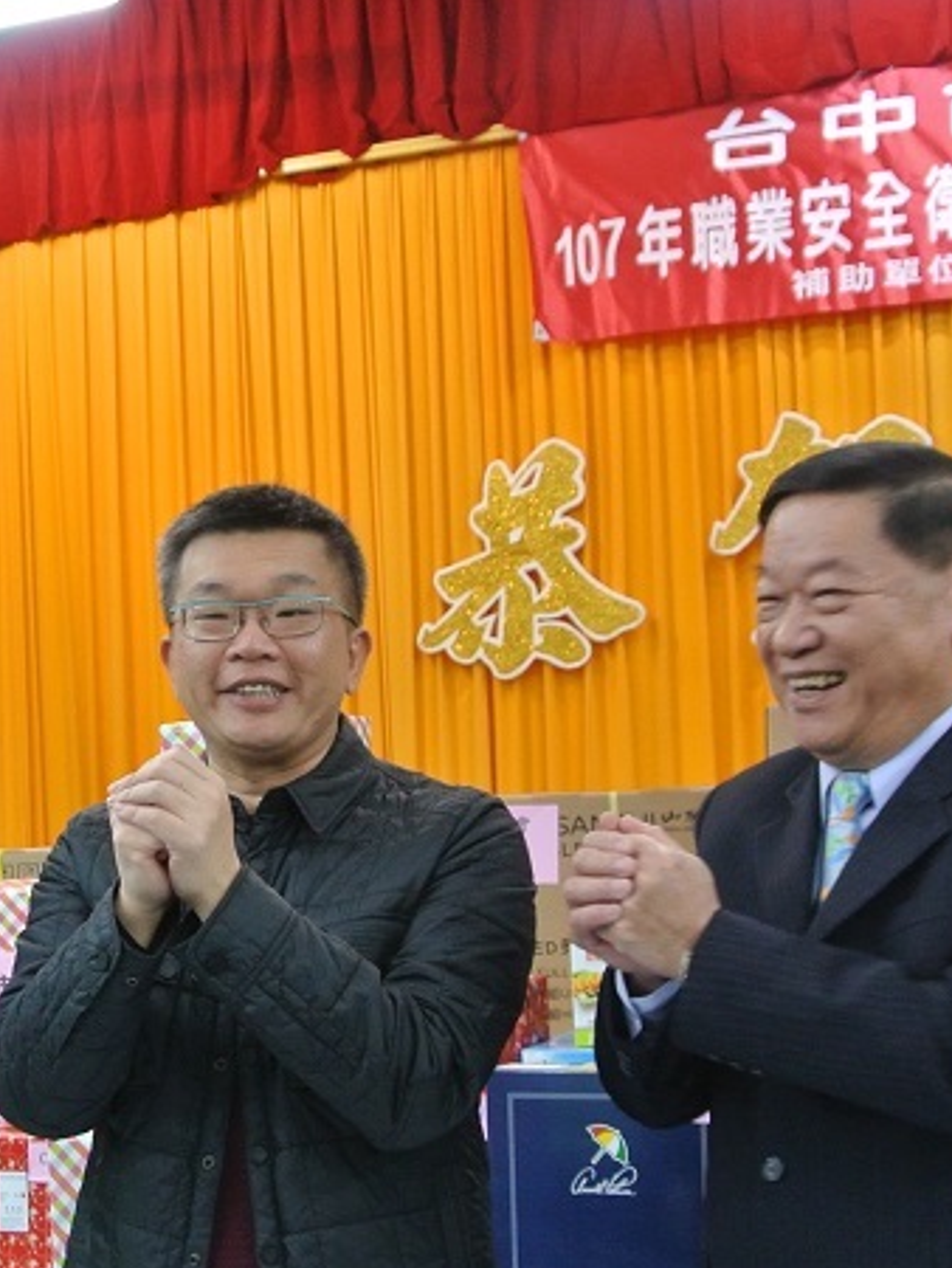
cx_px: 138
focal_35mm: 62
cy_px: 912
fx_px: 2271
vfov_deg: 30.8
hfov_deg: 23.2
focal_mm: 11
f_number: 3.5
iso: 560
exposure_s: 1/30
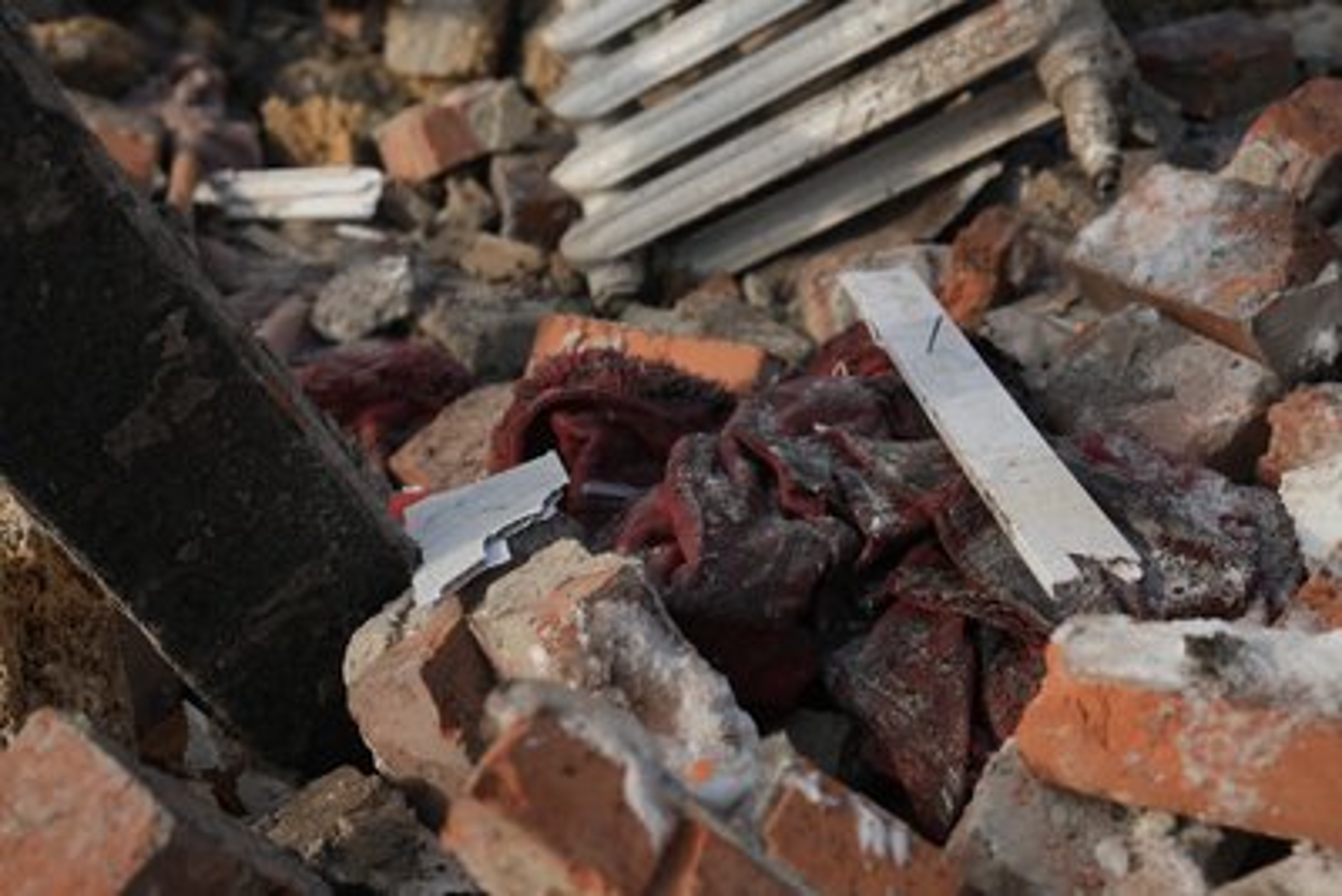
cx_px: 671
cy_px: 448
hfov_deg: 34.5
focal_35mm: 58
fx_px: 2163
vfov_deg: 23.4
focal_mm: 58
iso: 400
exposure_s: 1/100
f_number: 4
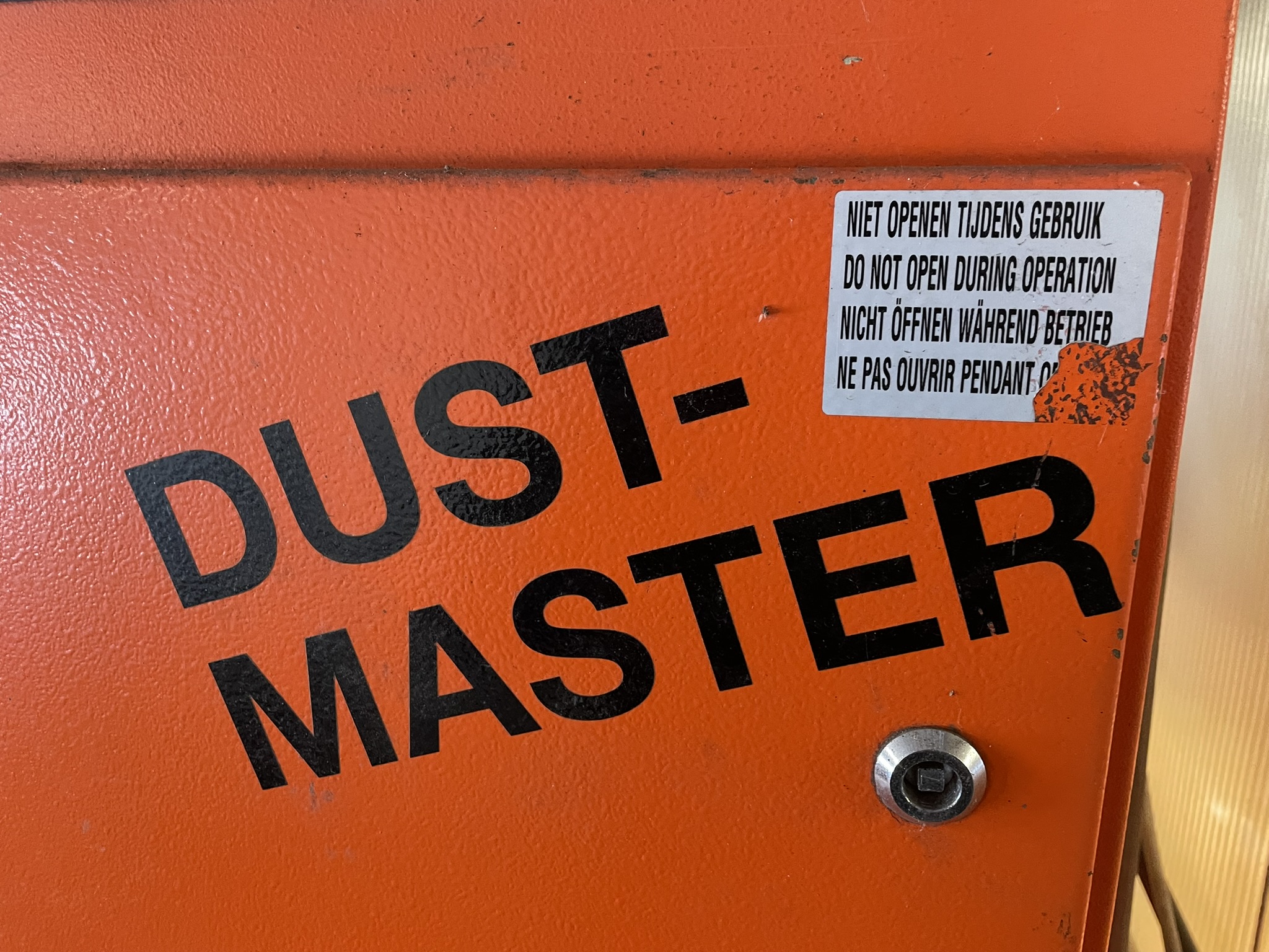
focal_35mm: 26
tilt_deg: -15.9
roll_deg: +0.2
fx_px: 953
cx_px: 634
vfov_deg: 53.1
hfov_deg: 67.3
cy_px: 476
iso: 400
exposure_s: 1/33
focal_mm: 4.2
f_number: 1.6
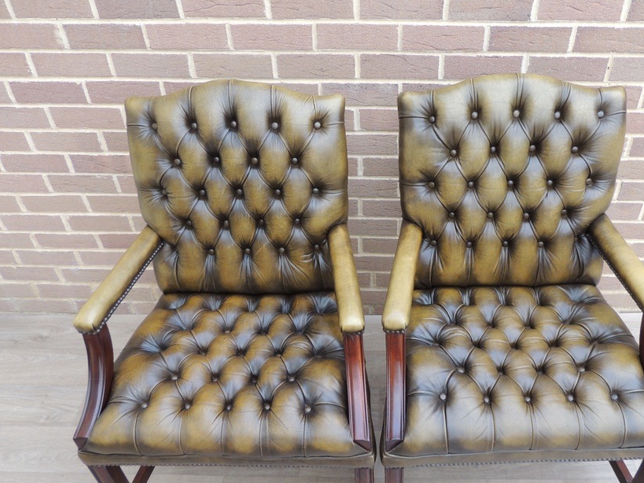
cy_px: 295
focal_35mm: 30
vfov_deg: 46.5
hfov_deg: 59.6
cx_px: 376
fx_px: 558
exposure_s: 1/40
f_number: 3
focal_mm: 4.3
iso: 100
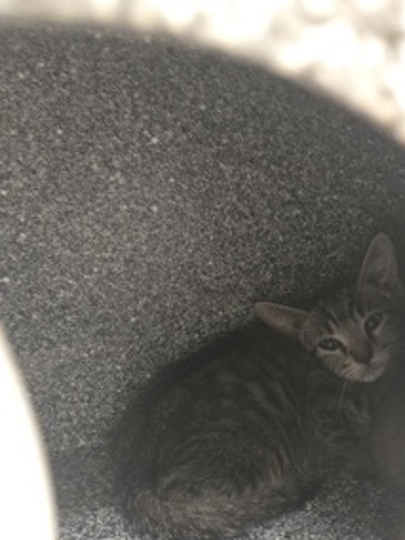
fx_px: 530
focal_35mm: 34
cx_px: 267
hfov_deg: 41.3
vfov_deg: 53.5
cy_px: 327
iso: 1250
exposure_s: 1/15
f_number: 1.7
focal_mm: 6.3
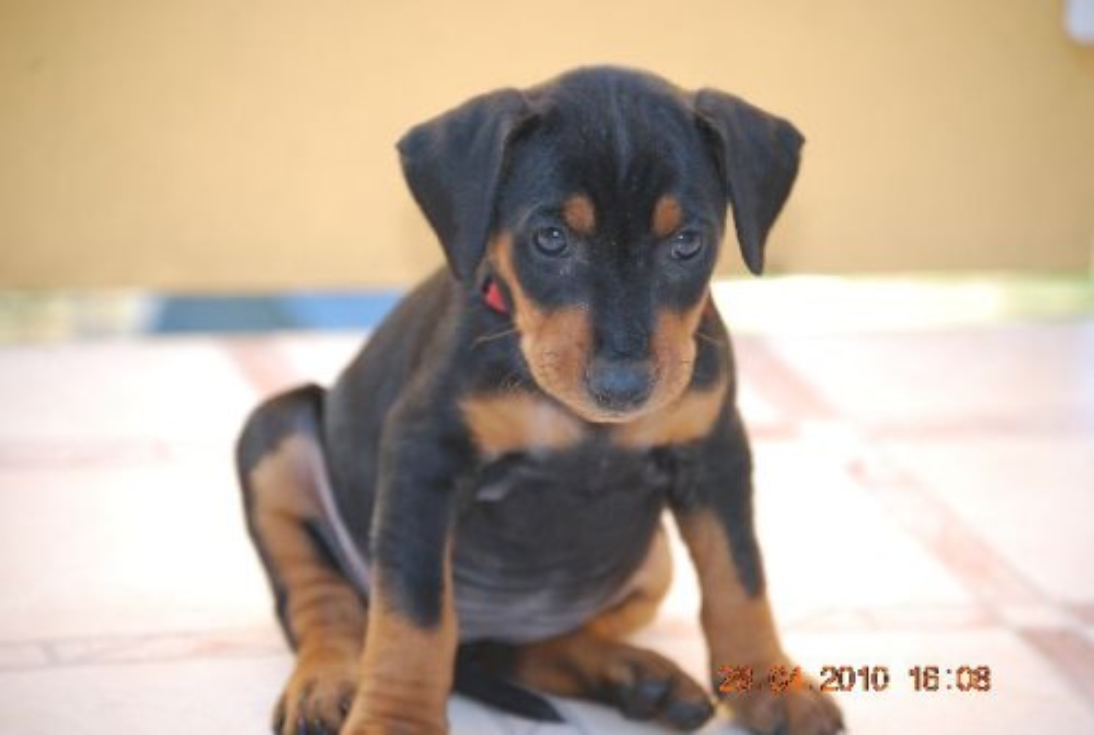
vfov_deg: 10.2
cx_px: 547
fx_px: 4112
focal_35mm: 135
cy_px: 368
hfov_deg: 15.2
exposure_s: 1/125
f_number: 4.8
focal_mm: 90
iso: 160
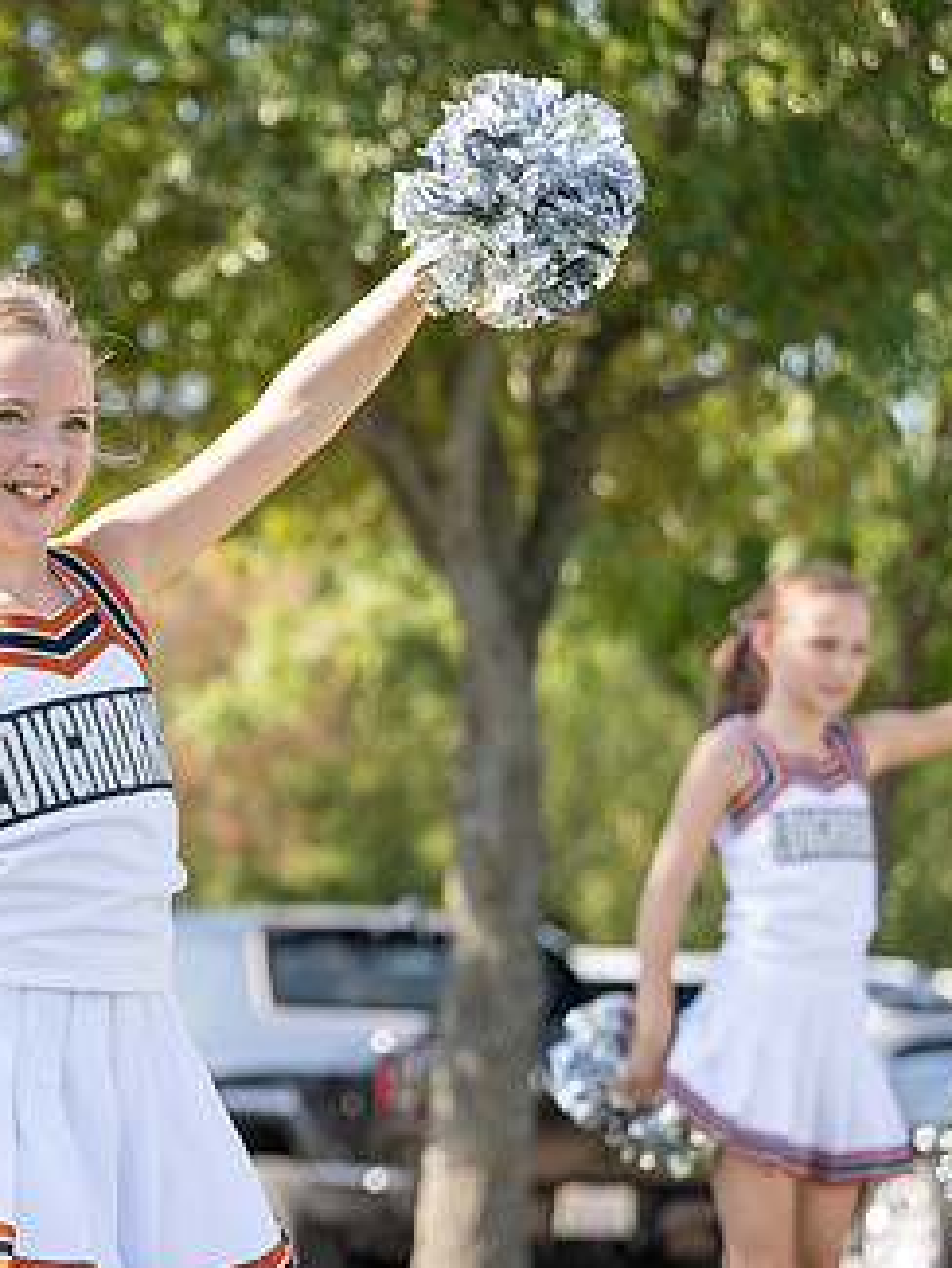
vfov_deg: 16.4
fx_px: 4397
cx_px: -78
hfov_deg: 12.2
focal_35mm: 120
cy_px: 751
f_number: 2.8
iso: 160
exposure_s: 1/1000
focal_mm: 70
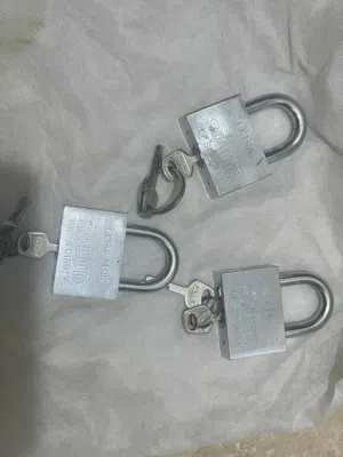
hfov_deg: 28.0
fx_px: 687
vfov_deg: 36.8
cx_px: 172
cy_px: 228
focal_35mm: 52
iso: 640
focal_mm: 6
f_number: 2
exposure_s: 1/60
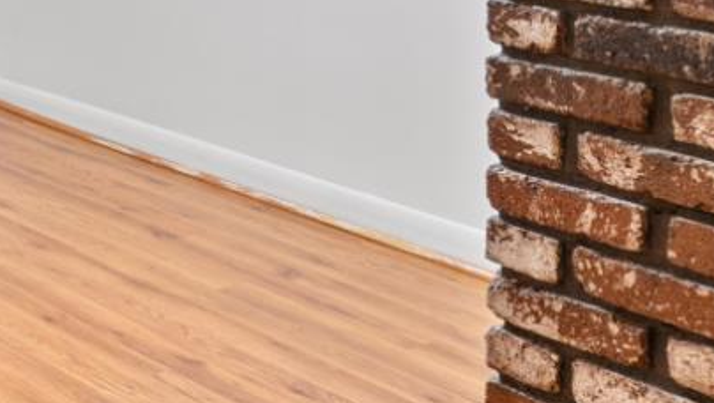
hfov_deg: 25.2
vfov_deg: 16.2
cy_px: -263
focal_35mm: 66
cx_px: -320
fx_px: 1251
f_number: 9
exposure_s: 1/1.25
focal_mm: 17
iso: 250
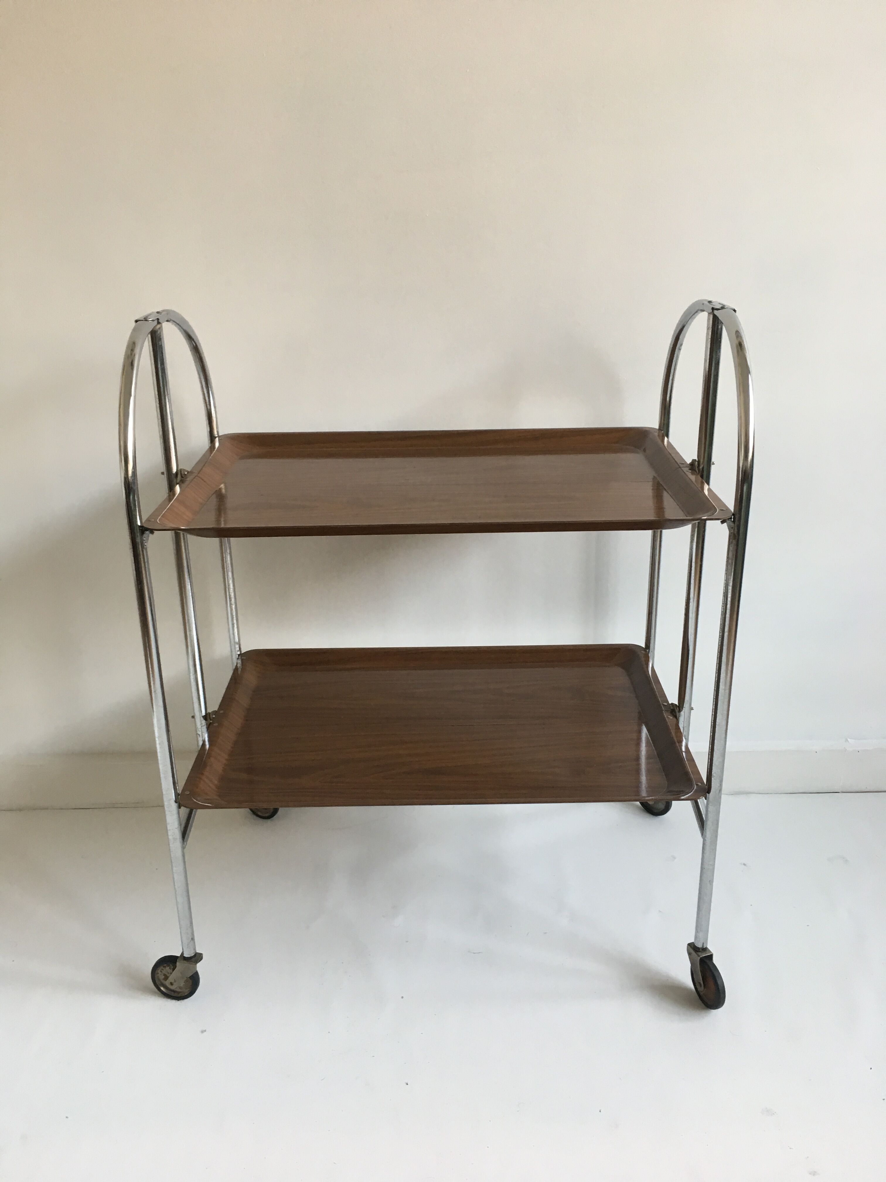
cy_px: 591
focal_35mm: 29
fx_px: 990
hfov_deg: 48.2
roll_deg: +1.2
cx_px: 443
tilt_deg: -20.9
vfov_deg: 61.7
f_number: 2.2
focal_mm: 4.15
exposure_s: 1/33
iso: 100
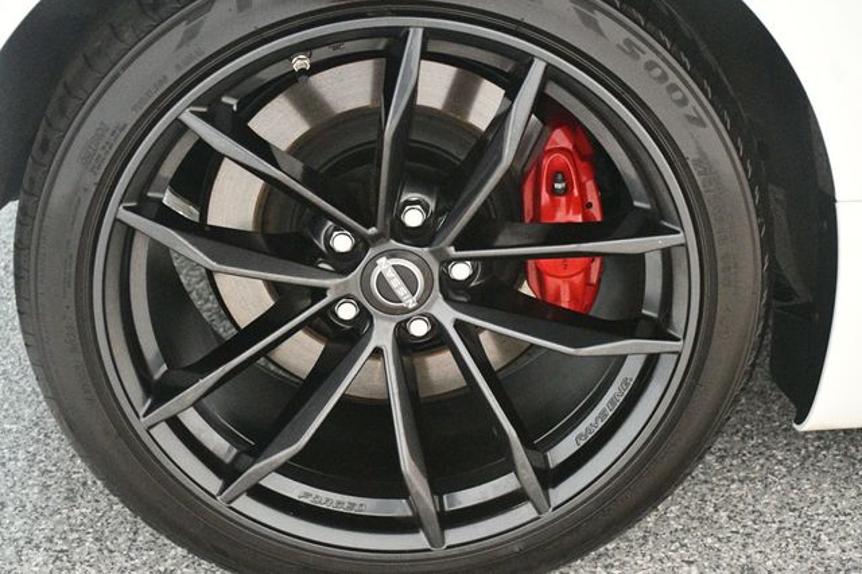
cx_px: 431
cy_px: 287
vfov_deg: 18.2
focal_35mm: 75
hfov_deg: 27.0
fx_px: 1795
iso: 10000
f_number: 4.8
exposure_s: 1/60
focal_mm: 50
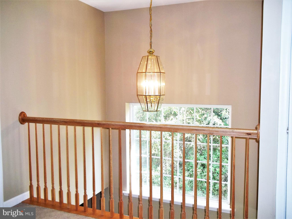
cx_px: 146
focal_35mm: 32
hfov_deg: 56.8
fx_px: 270
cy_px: 110
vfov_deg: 44.2
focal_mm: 5.7
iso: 80
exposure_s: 1/40
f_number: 2.9
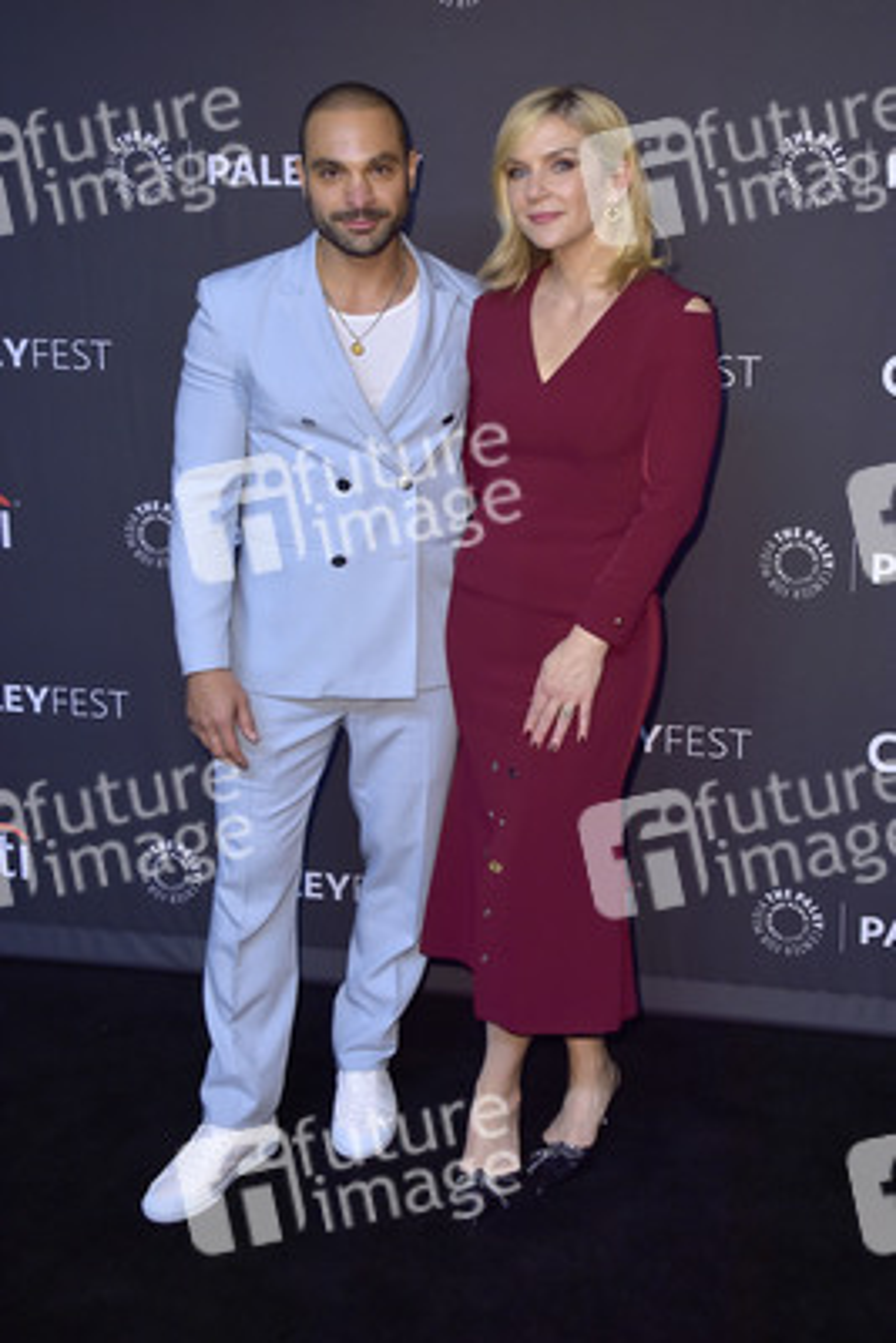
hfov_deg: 31.9
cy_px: 672
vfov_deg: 46.4
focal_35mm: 42
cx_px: 448
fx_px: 1567
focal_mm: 42
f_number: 7.1
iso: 500
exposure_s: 1/250
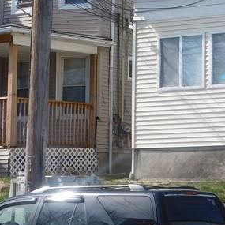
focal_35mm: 127
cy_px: 66
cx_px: 389
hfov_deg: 12.7
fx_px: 934
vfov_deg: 13.7
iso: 125
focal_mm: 7.1
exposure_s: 1/800
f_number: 3.6
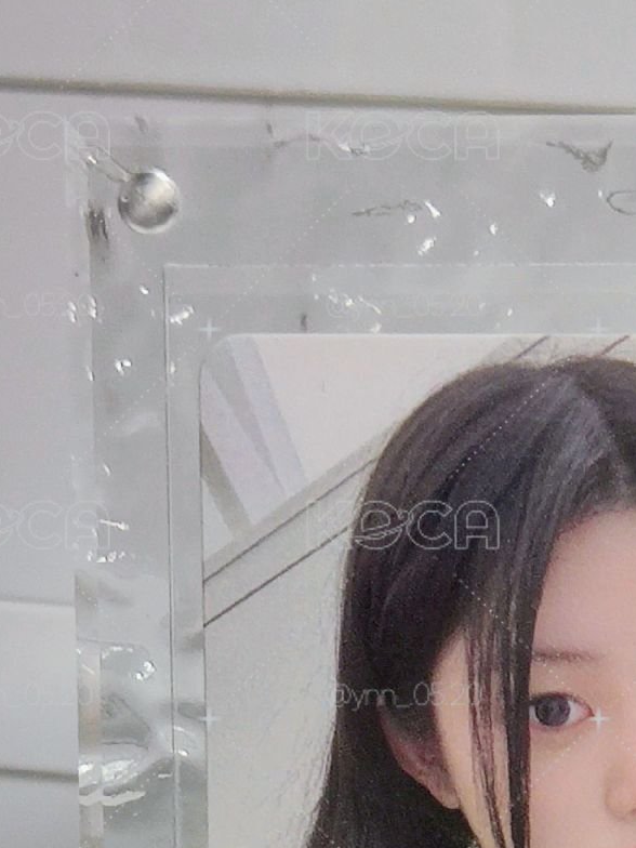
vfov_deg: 11.8
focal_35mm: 164
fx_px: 4018
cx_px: 598
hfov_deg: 9.0
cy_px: 978
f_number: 1.75
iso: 331
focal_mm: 4.75
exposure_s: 1/120
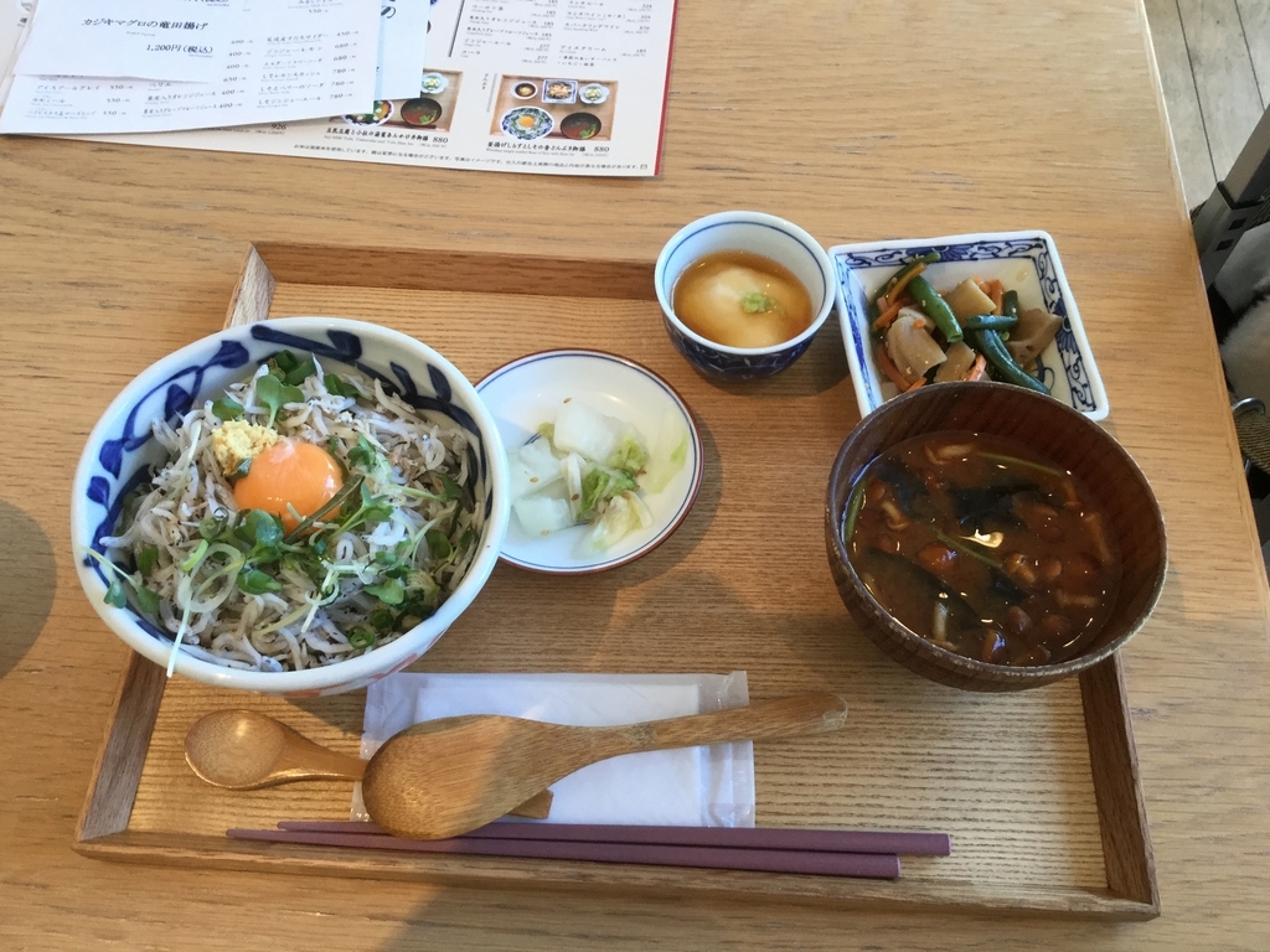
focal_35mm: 31
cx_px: 635
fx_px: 1137
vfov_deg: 45.4
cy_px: 476
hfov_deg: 58.4
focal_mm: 3.3
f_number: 2.4
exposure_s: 1/30
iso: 32
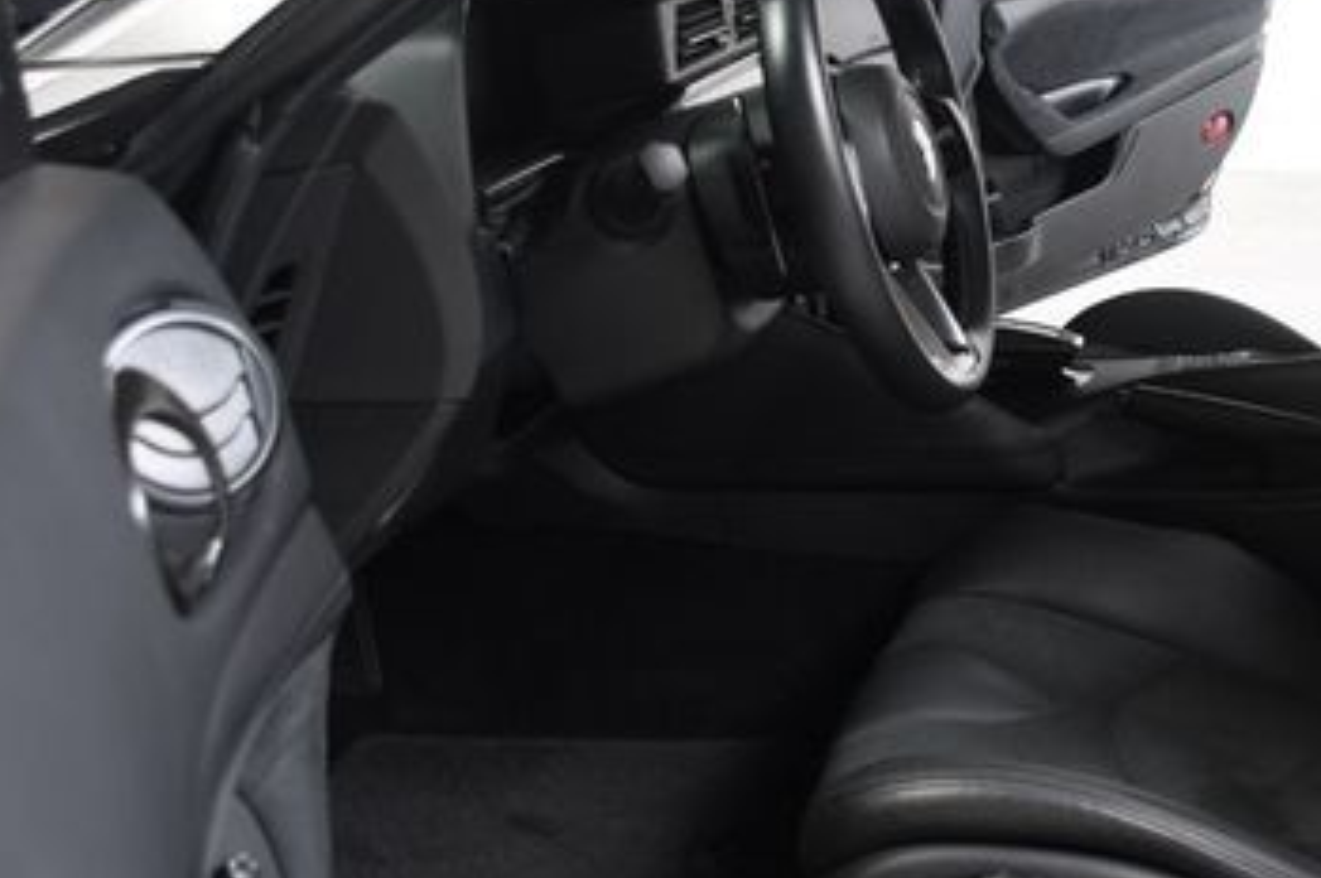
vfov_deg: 24.5
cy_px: 325
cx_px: 1079
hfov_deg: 35.0
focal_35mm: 55
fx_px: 2016
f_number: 4
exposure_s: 1/160
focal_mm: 20
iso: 100
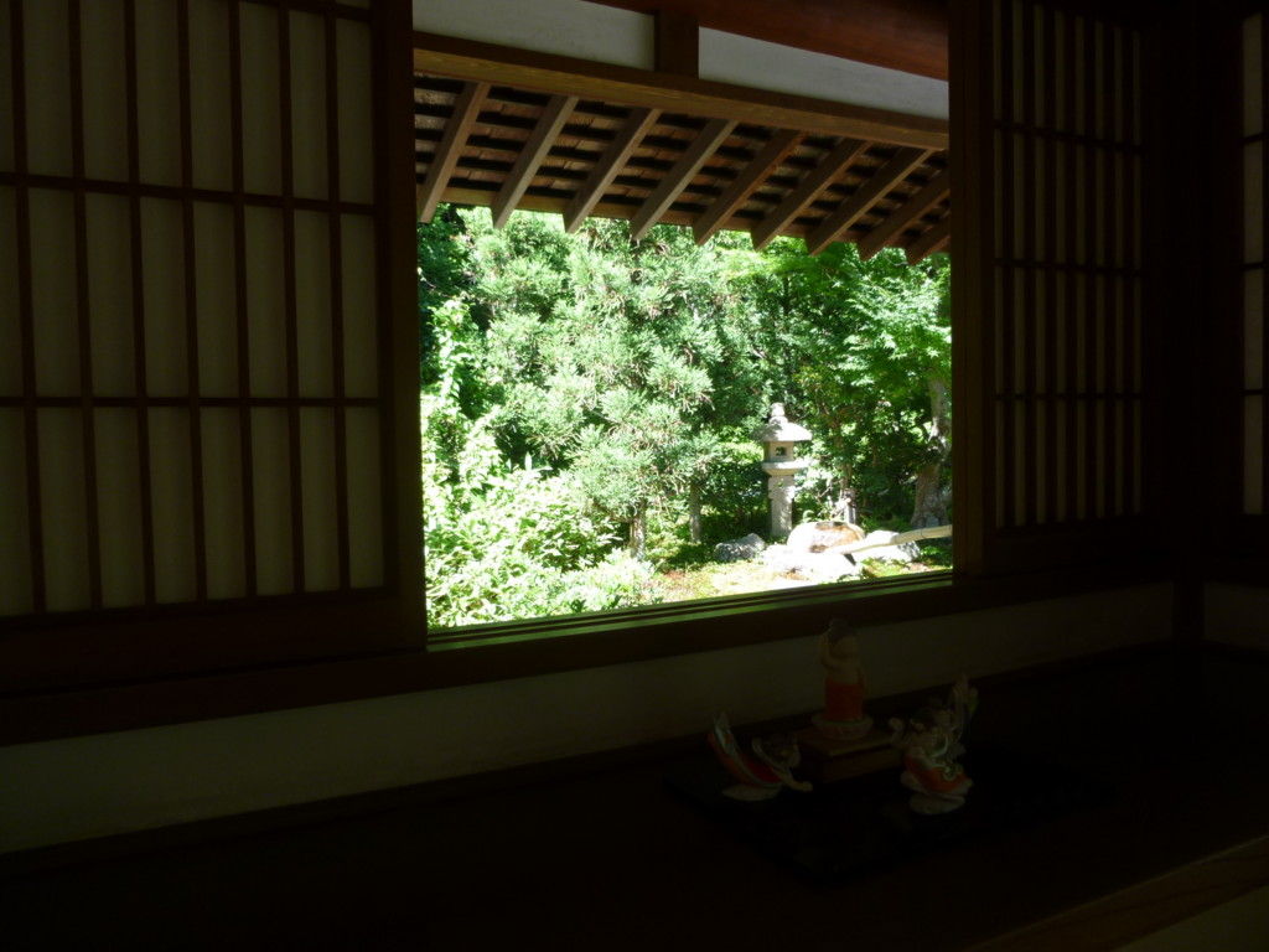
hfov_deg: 69.4
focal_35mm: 25
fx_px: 916
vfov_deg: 54.9
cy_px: 476
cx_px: 634
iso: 100
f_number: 3.1
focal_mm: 4.5
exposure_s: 1/80
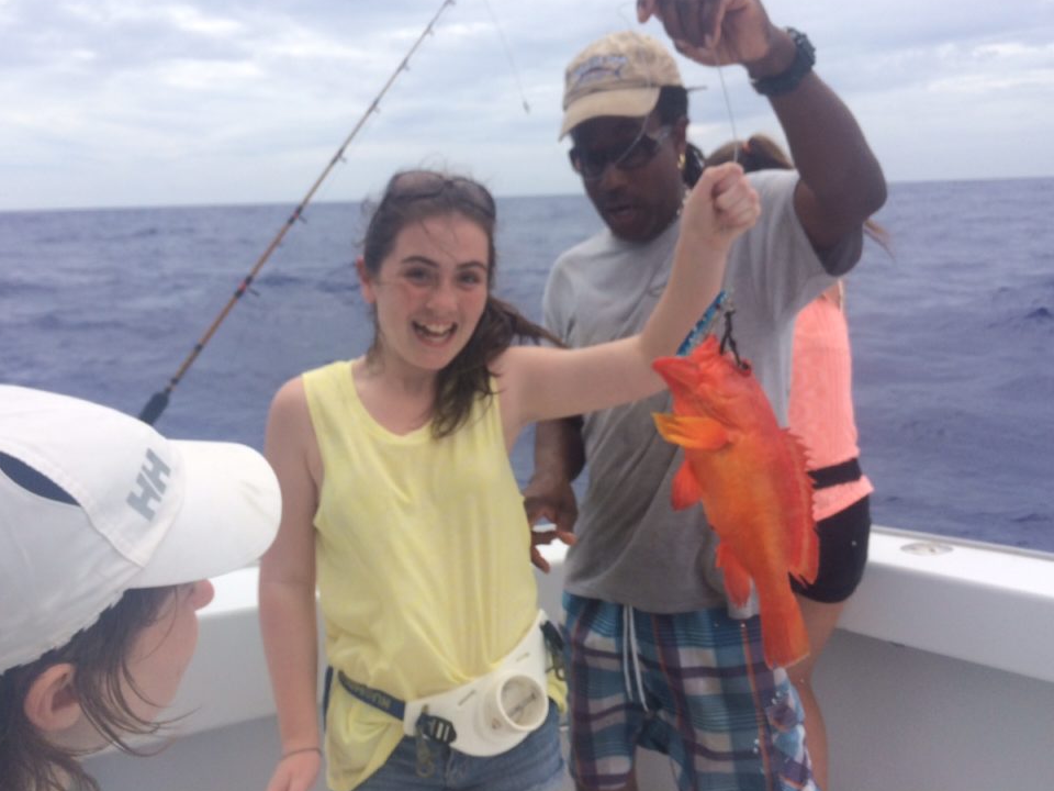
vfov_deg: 44.1
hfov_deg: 56.8
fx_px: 974
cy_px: 374
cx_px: 527
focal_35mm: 32
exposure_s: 1/1520
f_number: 2.2
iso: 32
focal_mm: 4.12
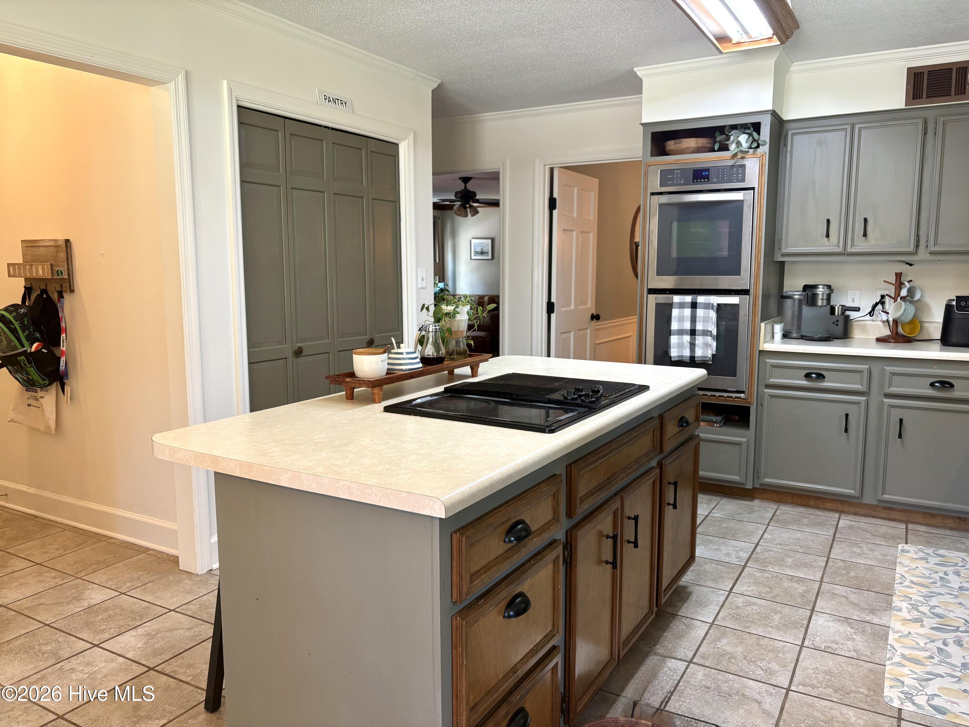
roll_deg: -0.2
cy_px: 364
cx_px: 484
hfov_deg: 67.3
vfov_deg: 53.1
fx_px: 728
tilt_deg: -6.7
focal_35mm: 26
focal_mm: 5.96
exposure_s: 1/60
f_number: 1.6
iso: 125
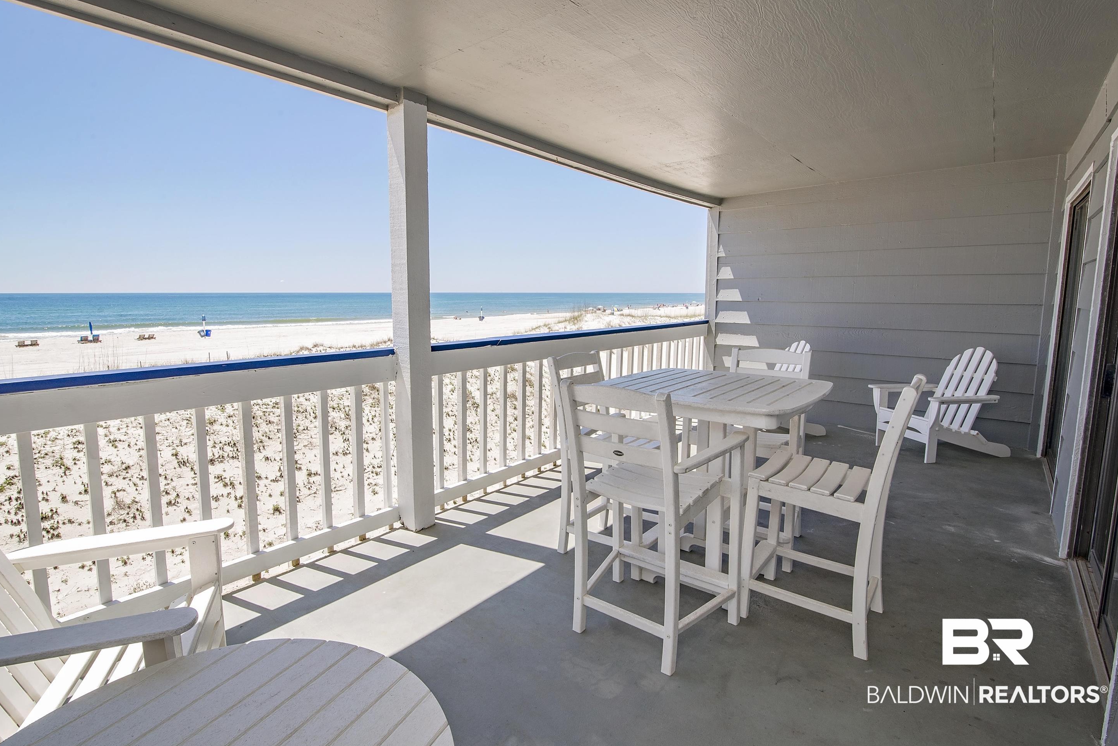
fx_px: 528
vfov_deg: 70.4
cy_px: 352
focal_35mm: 17
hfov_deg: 93.2
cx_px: 542
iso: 160
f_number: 13
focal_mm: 16
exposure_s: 1/100
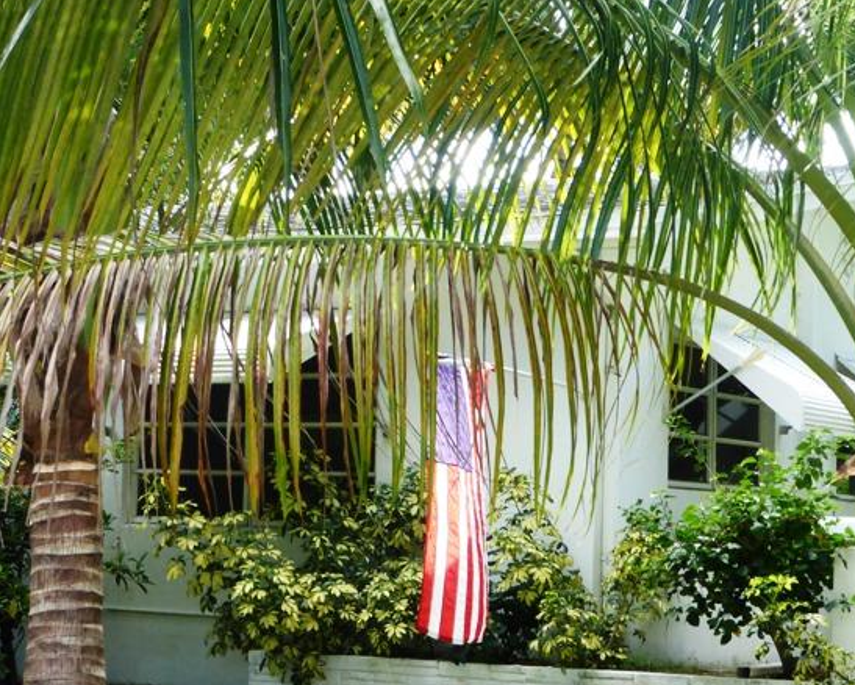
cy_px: 435
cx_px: 349
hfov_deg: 22.7
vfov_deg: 18.3
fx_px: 2126
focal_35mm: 84
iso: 200
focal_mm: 7.9
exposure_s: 1/160
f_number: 4.1
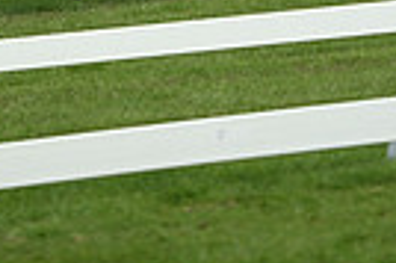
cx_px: 197
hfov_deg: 2.2
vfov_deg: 1.4
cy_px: -561
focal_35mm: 956
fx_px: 10503
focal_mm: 220
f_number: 5
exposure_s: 1/1250
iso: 320
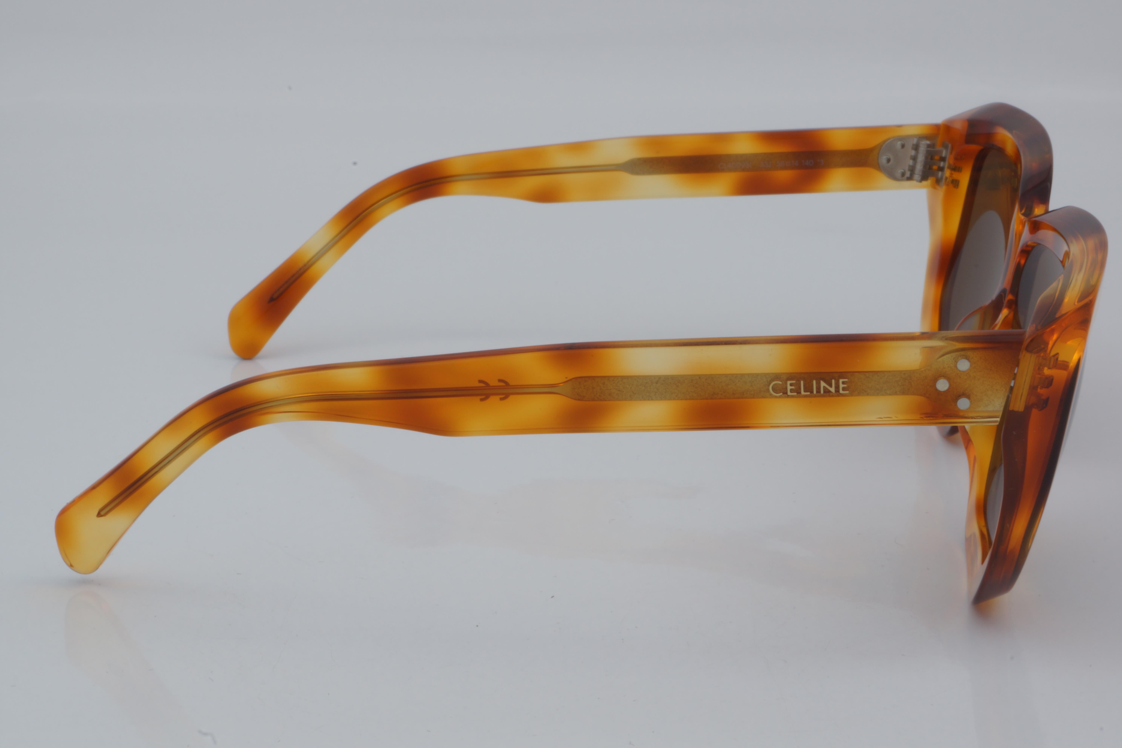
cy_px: 374
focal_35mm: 75
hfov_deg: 27.0
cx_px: 561
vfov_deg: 18.2
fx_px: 2337
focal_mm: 50
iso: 100
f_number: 32
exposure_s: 1/4
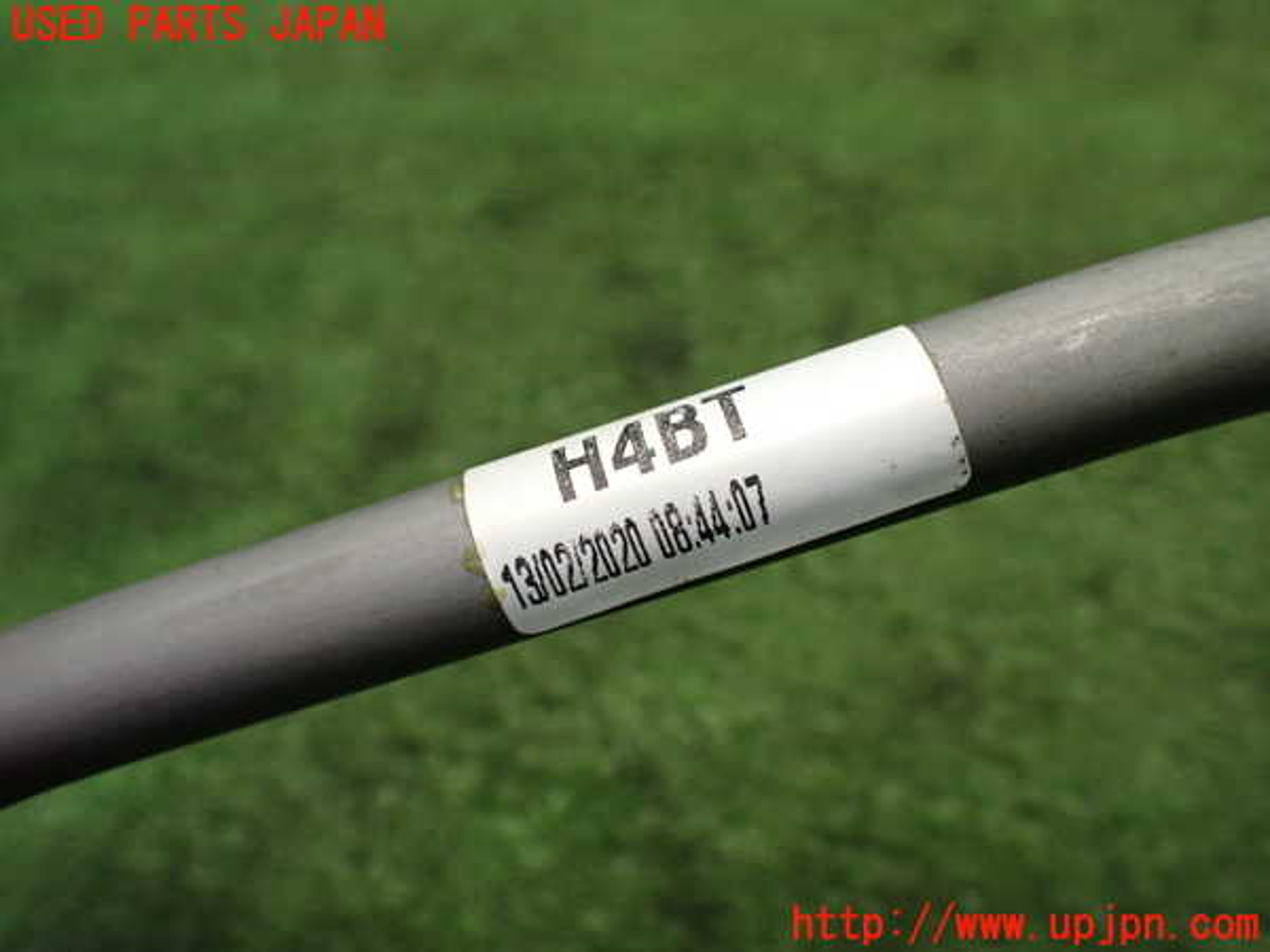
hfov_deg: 60.0
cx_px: 635
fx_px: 1101
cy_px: 476
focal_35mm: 30
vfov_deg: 46.8
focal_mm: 5.4
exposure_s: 1/125
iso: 500
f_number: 2.3
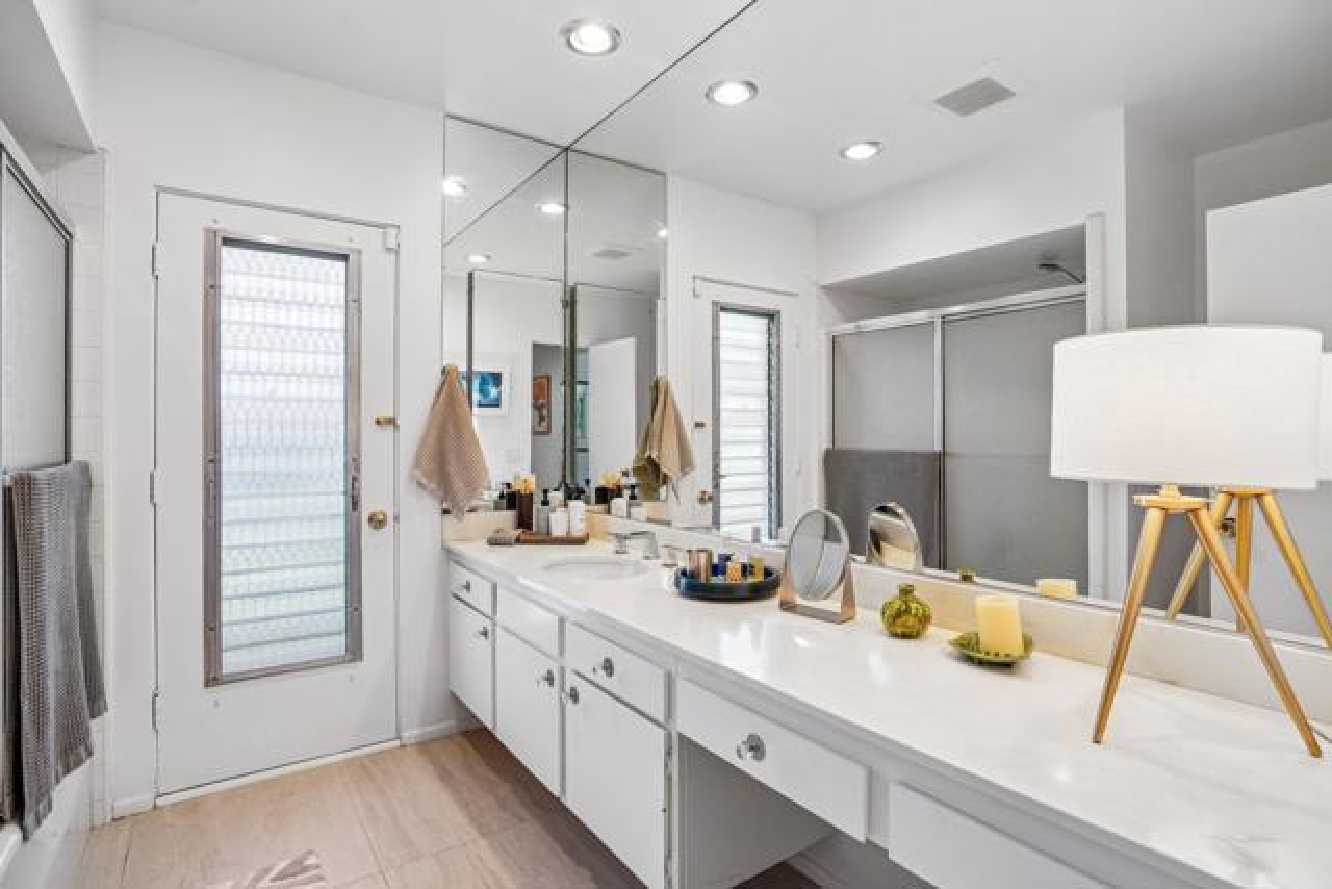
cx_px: 666
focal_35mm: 17
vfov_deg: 70.5
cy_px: 444
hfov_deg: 93.3
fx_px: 629
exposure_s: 1/30
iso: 320
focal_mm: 17
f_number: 8
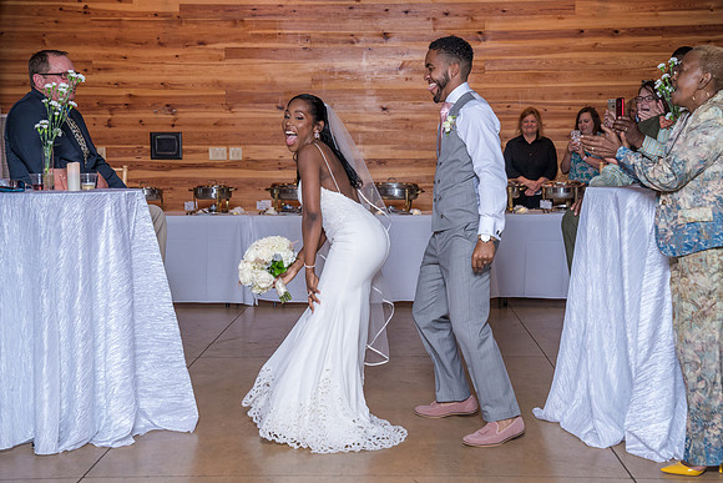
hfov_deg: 34.7
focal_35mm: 58
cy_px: 242
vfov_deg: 23.5
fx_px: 1158
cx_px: 362
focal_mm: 53
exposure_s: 1/200
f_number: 4.5
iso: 2000
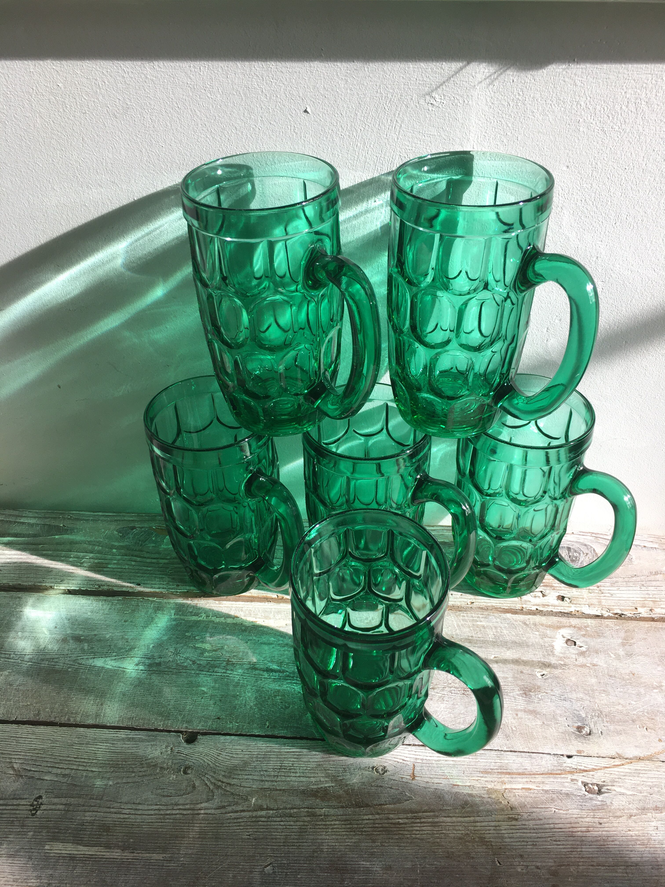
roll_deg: -1.4
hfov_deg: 48.2
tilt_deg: -40.4
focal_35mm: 29
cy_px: 444
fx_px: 743
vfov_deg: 61.7
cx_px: 332
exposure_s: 1/100
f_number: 2.2
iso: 32
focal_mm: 4.15
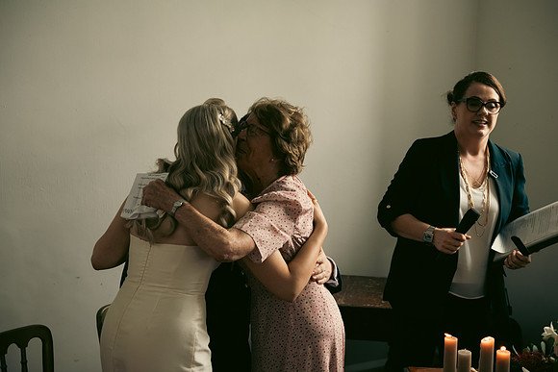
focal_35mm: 48
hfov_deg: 41.1
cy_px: 186
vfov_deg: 28.1
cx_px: 279
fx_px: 744
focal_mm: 48
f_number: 3.5
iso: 800
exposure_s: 1/160
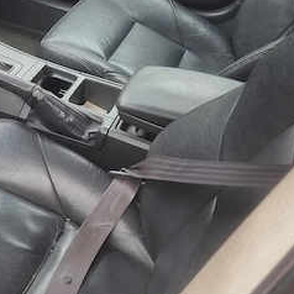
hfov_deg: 27.7
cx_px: -4
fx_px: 557
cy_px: 57
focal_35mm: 58
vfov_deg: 28.9
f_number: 1.8
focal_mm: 5.4
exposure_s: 1/100
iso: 250
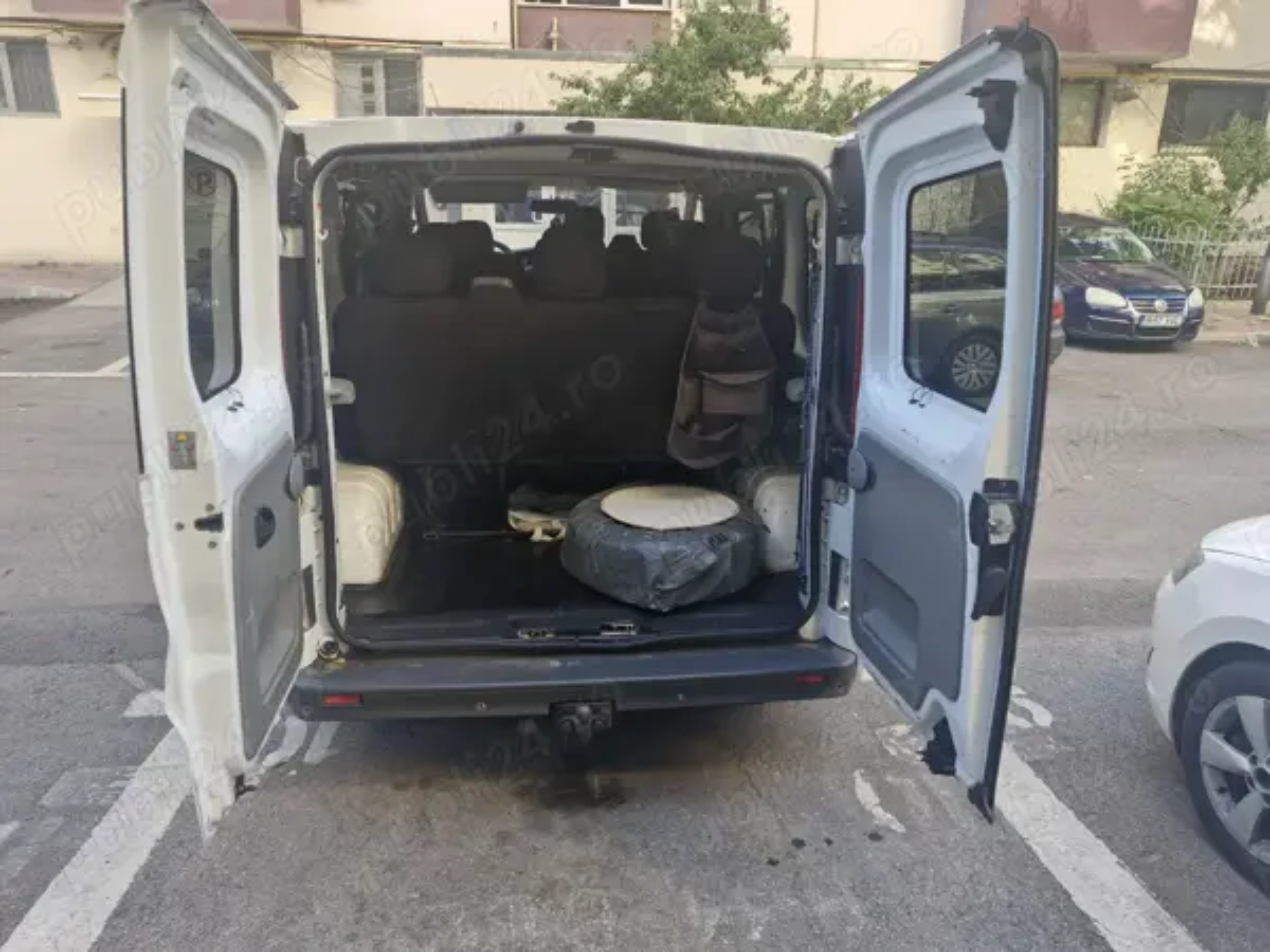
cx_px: 635
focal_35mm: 23
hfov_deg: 73.9
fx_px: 844
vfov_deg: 58.9
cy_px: 476
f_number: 1.8
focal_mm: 5.54
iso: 100
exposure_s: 1/180
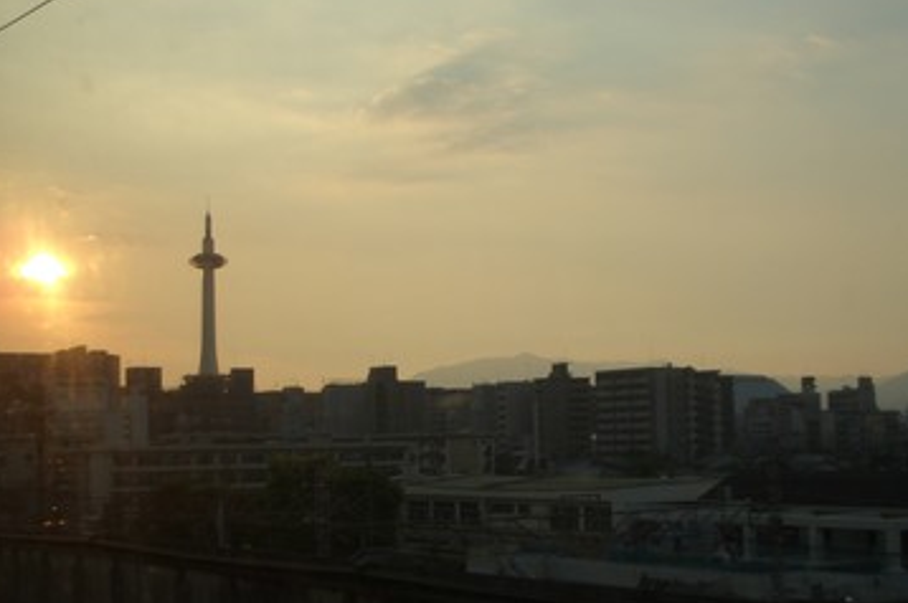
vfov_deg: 23.7
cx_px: 454
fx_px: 1436
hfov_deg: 35.1
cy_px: 347
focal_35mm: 57
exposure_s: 1/320
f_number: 5
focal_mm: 8.2
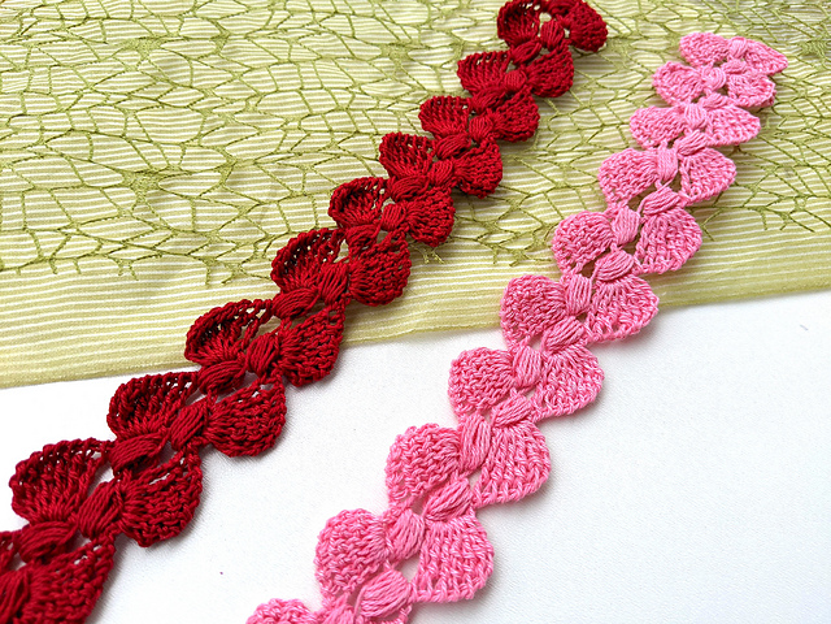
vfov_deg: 51.4
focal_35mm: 27
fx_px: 648
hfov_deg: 65.3
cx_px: 416
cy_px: 312
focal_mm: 4.44
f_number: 1.8
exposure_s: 1/1235
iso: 74
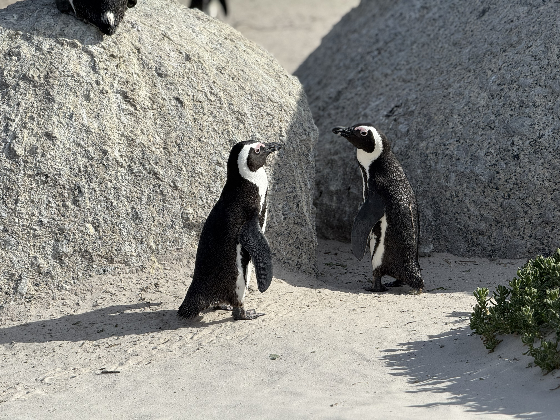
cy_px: 210
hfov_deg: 16.4
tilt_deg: -12.1
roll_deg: -0.7
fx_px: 1941
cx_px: 280
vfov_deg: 12.3
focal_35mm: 120
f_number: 2.8
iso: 50
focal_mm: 15.66
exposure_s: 1/2817
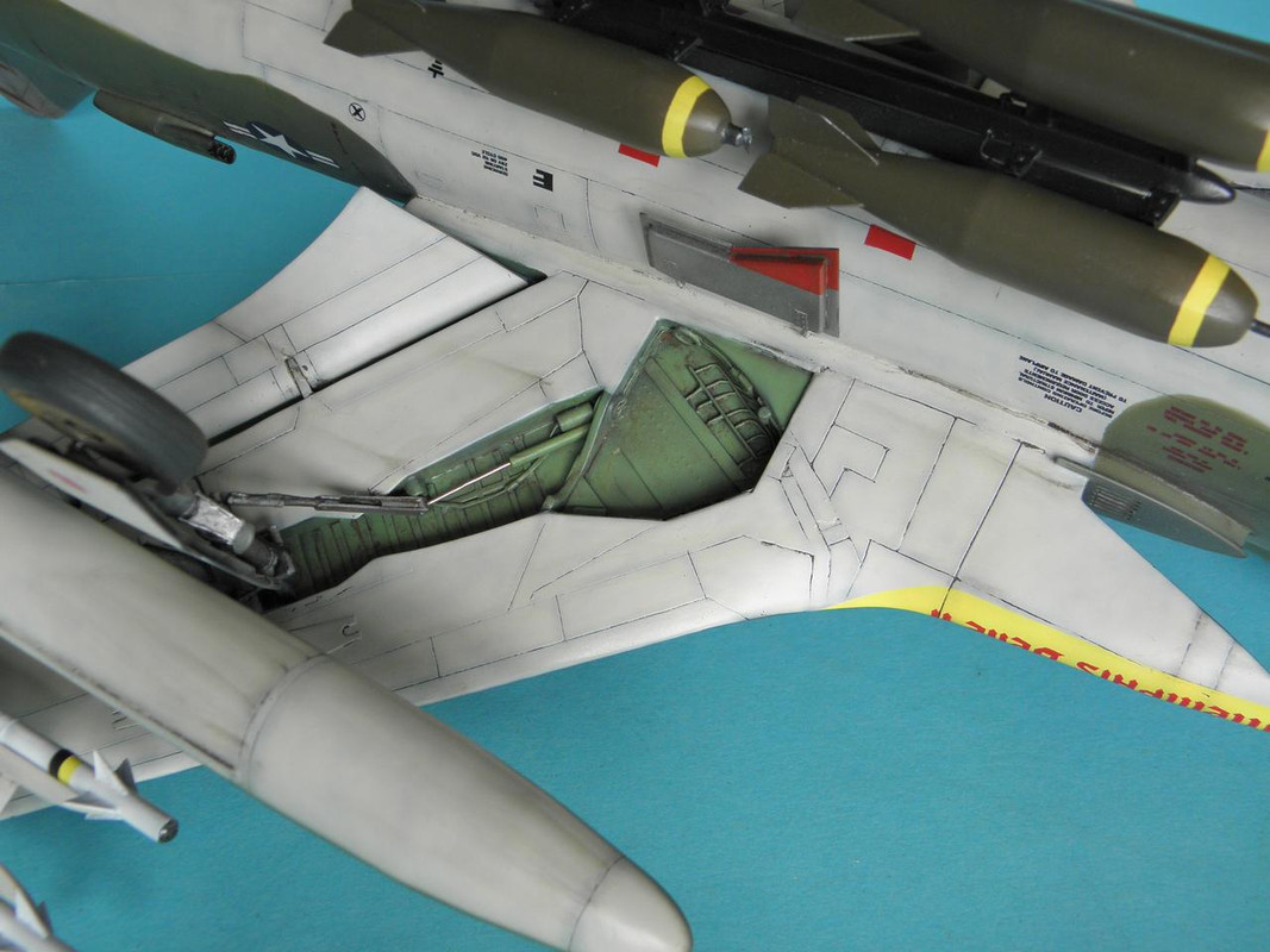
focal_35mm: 38
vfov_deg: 37.7
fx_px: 1394
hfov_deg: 49.0
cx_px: 635
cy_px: 476
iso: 100
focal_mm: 6.8
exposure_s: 1/15
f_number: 3.7
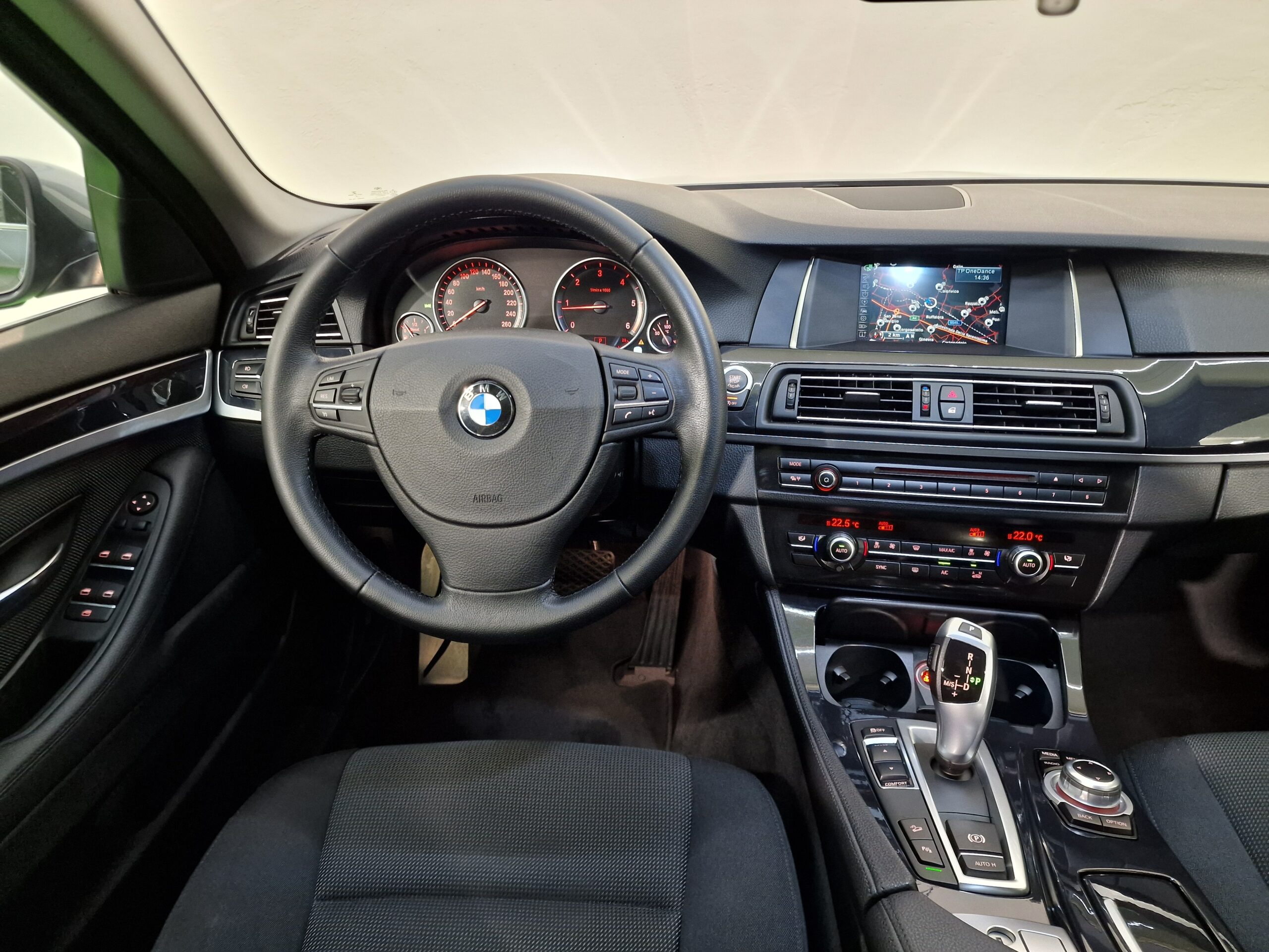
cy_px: 476
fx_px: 843
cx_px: 634
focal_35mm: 23
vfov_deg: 58.9
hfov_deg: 73.9
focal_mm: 6.4
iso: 400
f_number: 1.8
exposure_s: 1/33
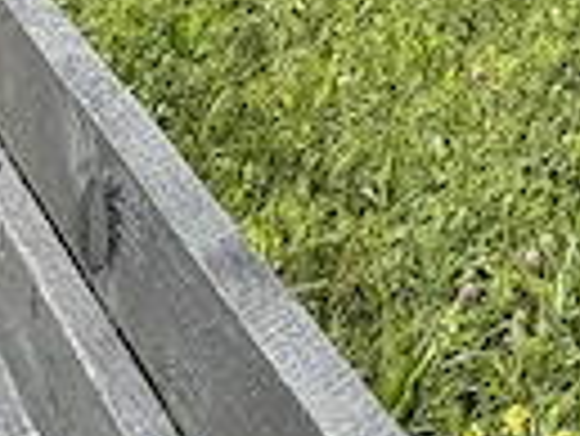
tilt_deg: -4.1
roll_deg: -3.5
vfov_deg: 16.5
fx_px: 1090
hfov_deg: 25.4
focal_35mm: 65
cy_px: -463
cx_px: 769
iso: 25
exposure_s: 1/901
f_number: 2.2
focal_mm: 2.22
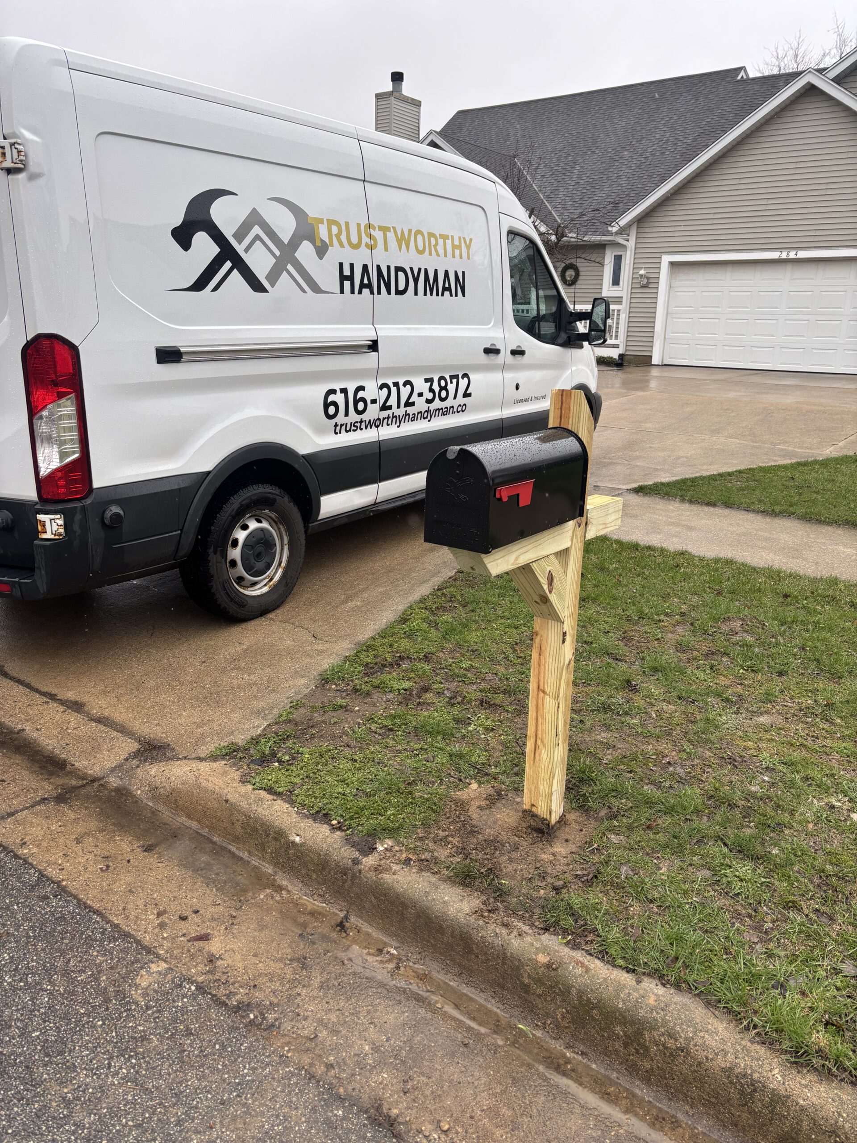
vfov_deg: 67.3
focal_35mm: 26
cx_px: 428
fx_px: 858
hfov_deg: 53.1
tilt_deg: -15.5
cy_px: 572
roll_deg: -1.3
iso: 50
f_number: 1.6
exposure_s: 1/421
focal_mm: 5.96
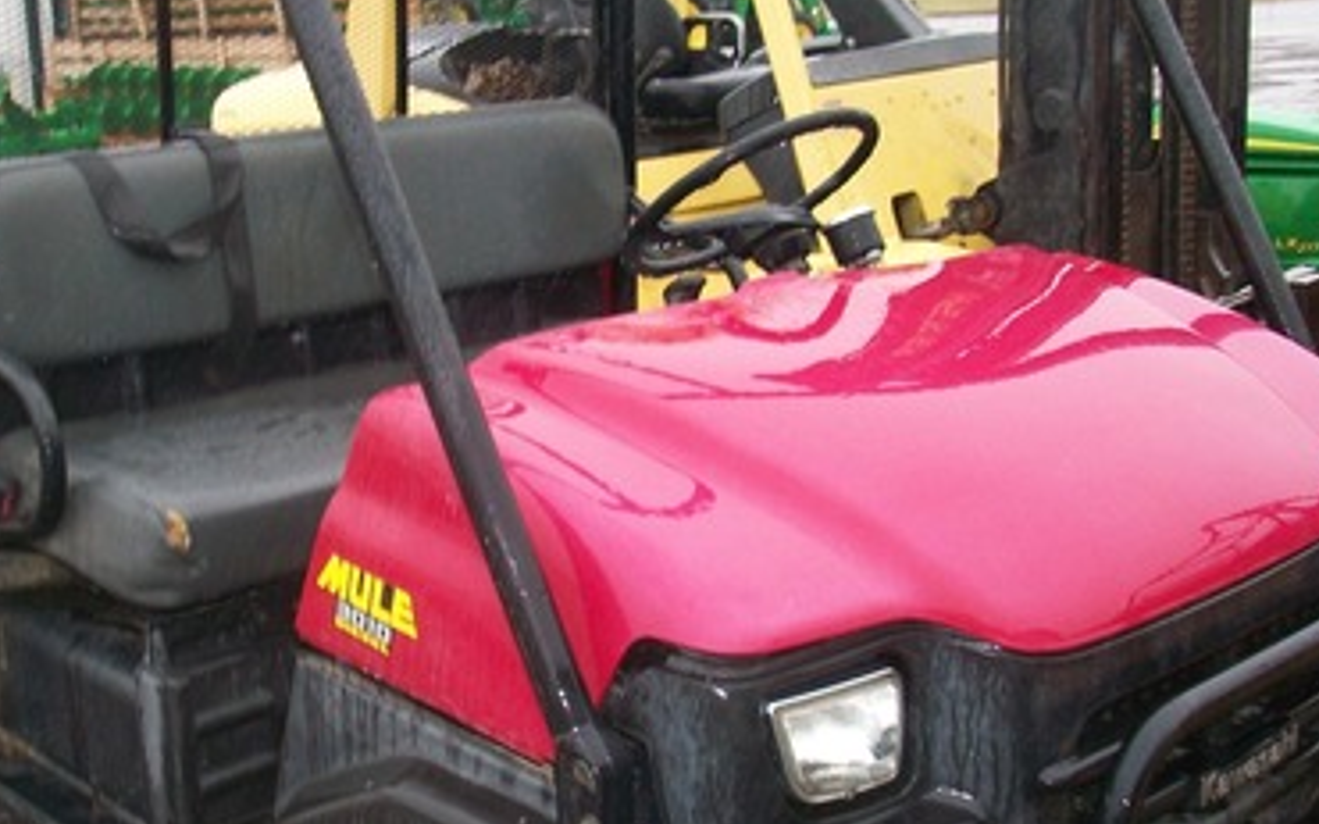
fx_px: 1905
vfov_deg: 24.4
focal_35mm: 53
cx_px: 545
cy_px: 371
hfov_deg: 38.1
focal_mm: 5.7
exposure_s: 1/80
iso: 80
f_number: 2.8
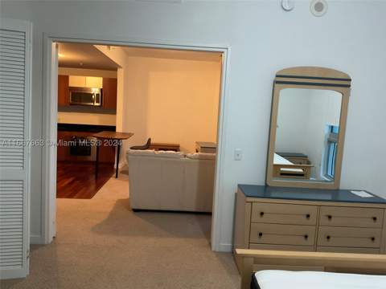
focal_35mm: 29
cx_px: 193
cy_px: 144
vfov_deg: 48.2
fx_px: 323
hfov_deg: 61.7
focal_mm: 3
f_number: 1.8
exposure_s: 1/33
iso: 200
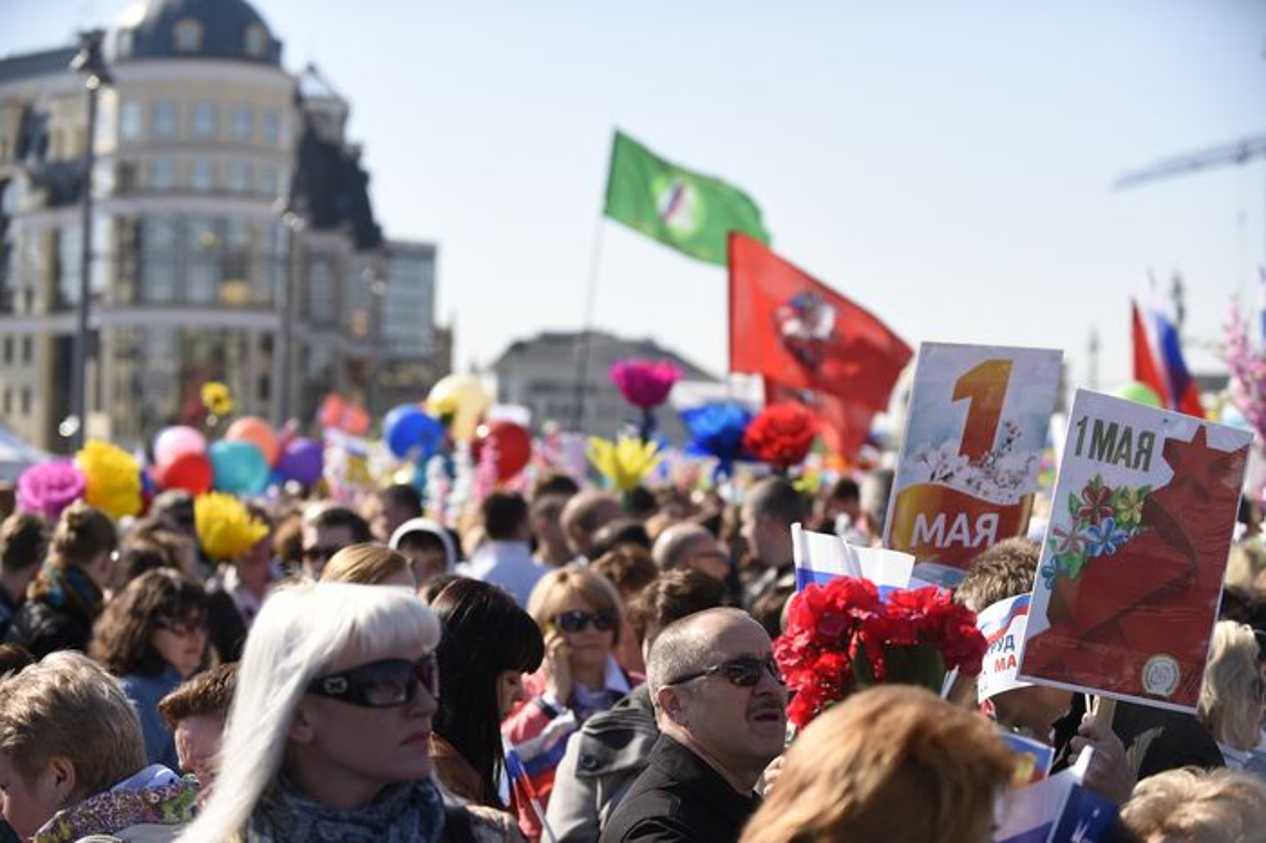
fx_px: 2460
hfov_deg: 28.9
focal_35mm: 70
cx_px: 633
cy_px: 422
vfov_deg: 19.4
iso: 125
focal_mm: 70
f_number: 4
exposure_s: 1/1250
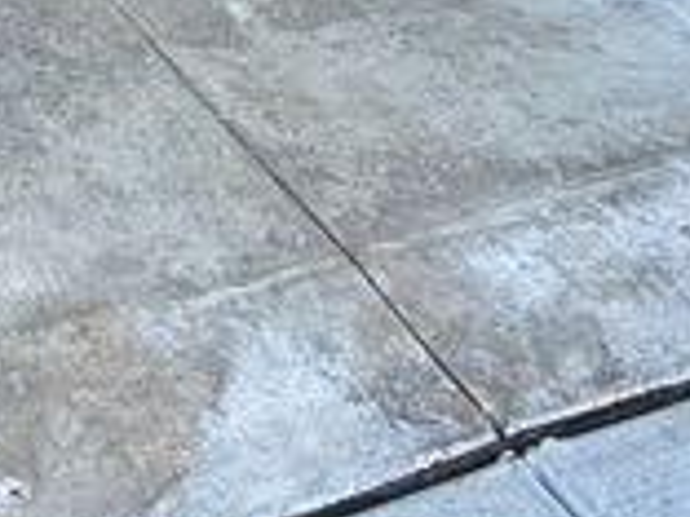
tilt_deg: -4.6
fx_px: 1495
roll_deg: -0.3
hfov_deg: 22.1
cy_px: -789
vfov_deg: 13.3
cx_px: -310
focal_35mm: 75
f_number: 2.2
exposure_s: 1/99
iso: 64
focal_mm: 2.22
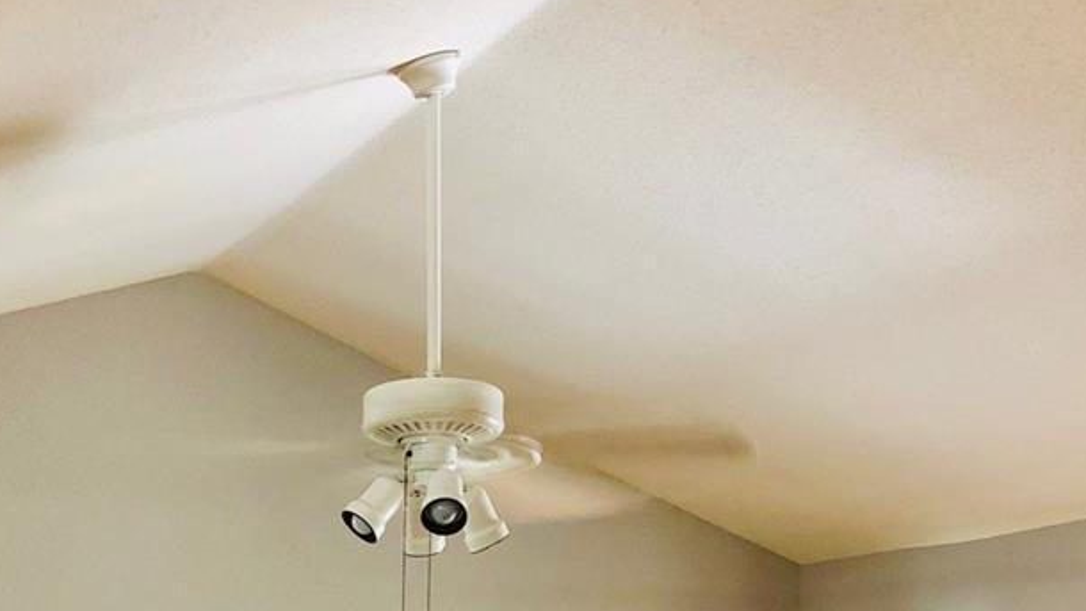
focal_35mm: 60
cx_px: 304
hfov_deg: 34.3
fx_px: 1728
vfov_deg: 18.3
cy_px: 853
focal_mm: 4
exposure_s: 1/9
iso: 100
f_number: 1.8
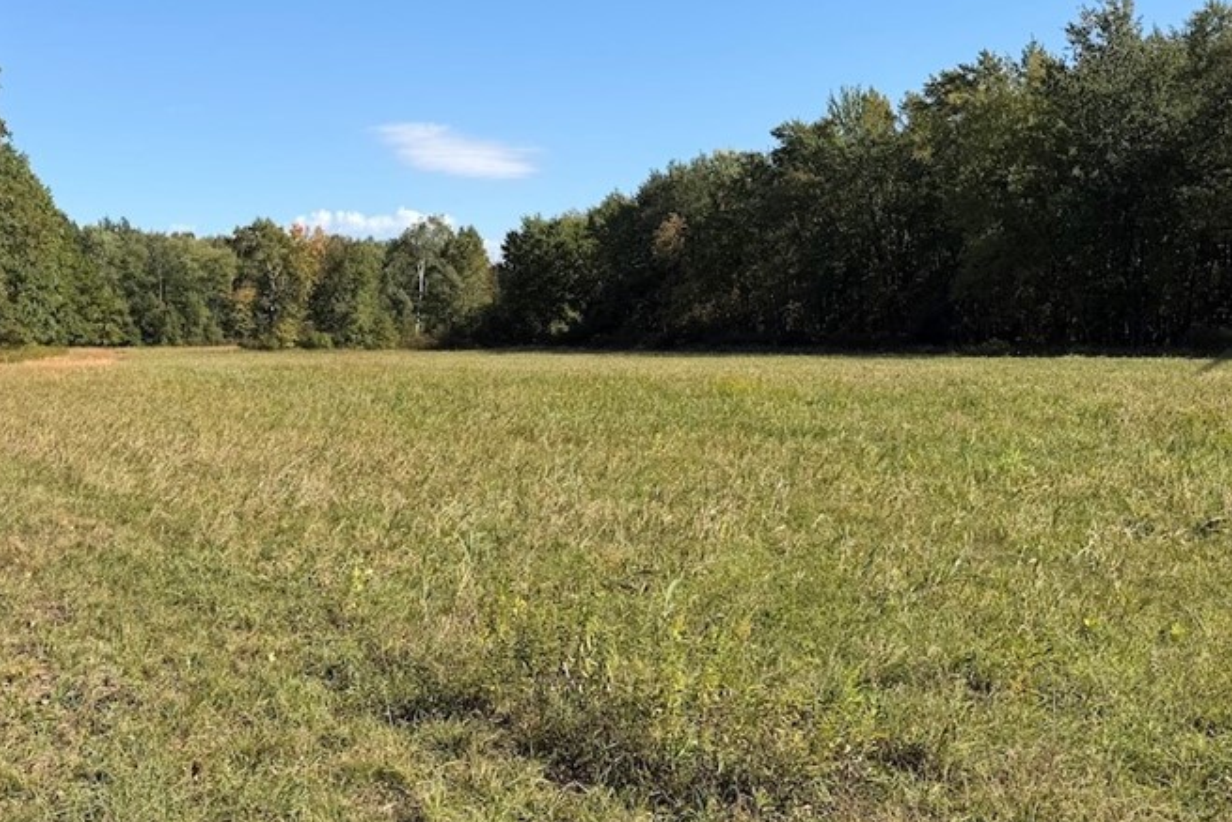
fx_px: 1335
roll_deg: -0.2
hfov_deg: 47.6
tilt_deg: -1.9
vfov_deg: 34.2
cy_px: 389
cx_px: 299
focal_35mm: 39
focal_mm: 6.76
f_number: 1.78
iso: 80
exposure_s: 1/3279
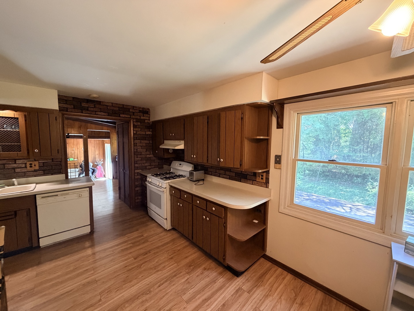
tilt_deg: -4.0
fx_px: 167
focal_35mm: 14
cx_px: 207
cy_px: 156
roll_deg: -0.2
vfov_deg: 85.7
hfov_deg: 102.1
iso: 500
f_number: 2.2
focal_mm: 2.22
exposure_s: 1/60
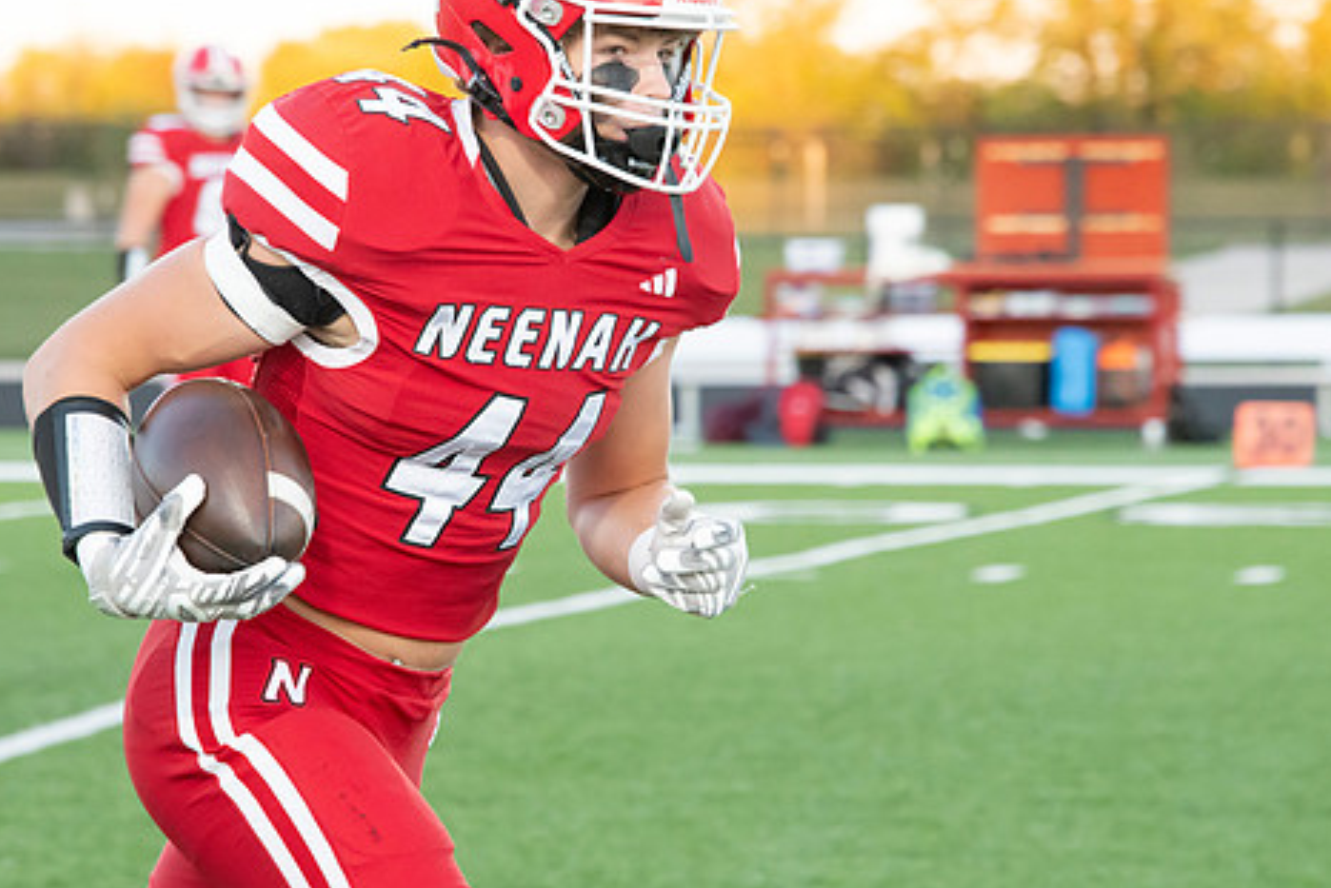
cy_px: 418
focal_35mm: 286
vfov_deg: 4.8
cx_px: 623
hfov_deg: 7.2
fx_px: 10577
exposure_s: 1/400
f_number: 9
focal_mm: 230
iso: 8000
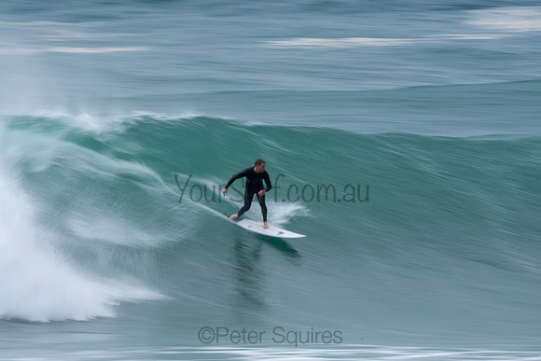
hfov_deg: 2.7
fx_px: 11273
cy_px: 180
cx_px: 270
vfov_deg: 1.8
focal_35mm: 750
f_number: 25
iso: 100
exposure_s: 1/20
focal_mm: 500
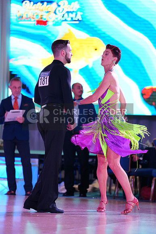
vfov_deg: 12.8
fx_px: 1039
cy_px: 117
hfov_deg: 8.6
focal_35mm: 160
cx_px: 78
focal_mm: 160
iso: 2000
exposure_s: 1/500
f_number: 2.8
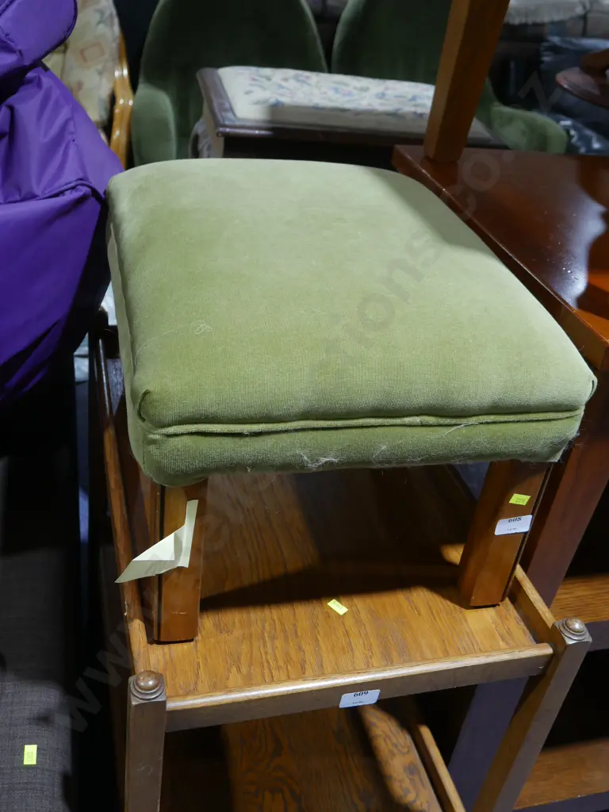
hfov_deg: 39.7
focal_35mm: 36
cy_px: 406
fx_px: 844
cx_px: 304
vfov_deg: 51.4
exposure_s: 1/60
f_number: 4
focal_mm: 18
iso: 500
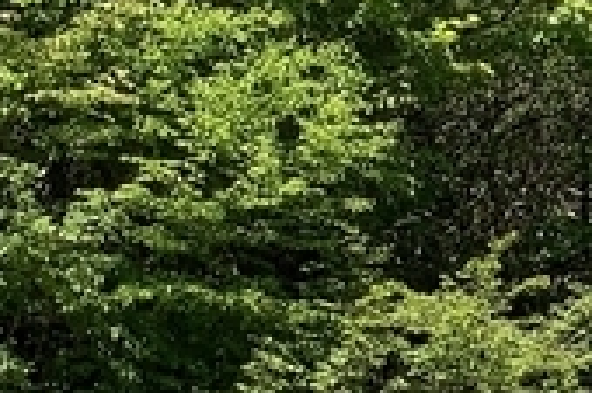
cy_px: 17
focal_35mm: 191
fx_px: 3138
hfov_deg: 10.2
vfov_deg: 7.2
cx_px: 1073
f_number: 1.8
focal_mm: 4.25
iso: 25
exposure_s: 1/1513
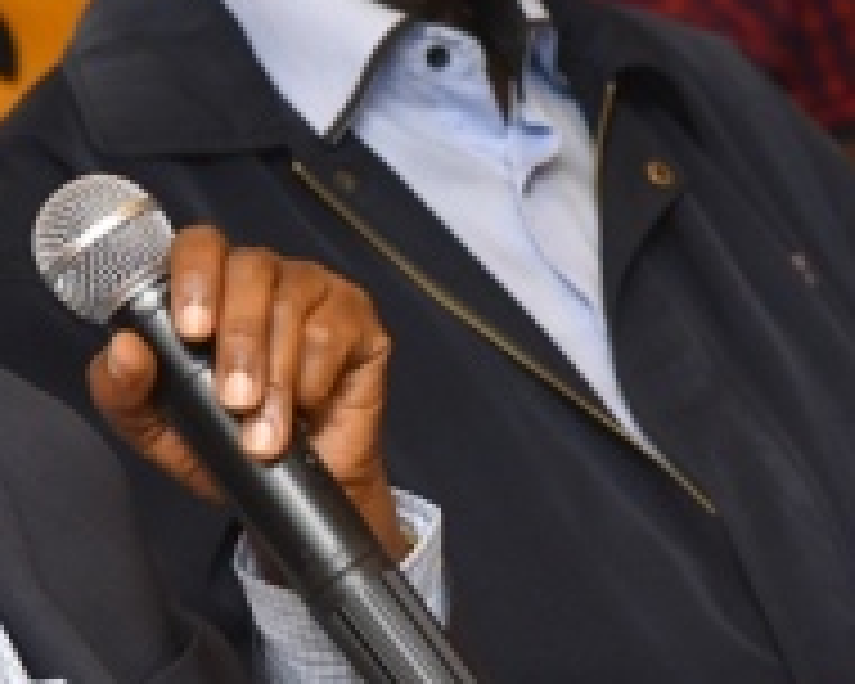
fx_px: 8983
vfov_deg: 4.4
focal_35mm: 355
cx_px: 306
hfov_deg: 5.4
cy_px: 266
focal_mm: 120
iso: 3200
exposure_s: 1/200
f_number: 5
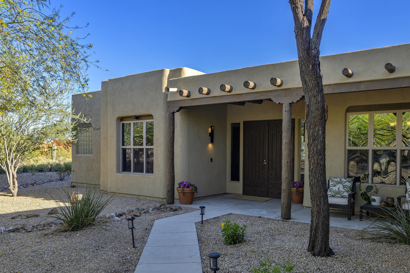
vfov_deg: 43.5
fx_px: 342
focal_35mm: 30
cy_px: 155
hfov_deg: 61.9
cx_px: 197
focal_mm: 24
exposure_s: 1/50
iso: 100
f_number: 9
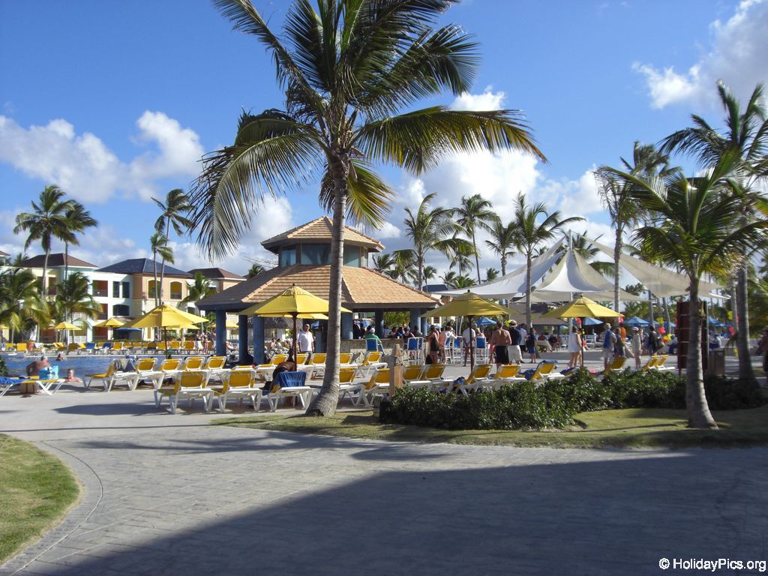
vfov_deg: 37.7
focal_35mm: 38
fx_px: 843
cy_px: 288
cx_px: 384
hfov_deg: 49.0
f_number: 8
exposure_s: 1/160
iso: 64
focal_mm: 6.2
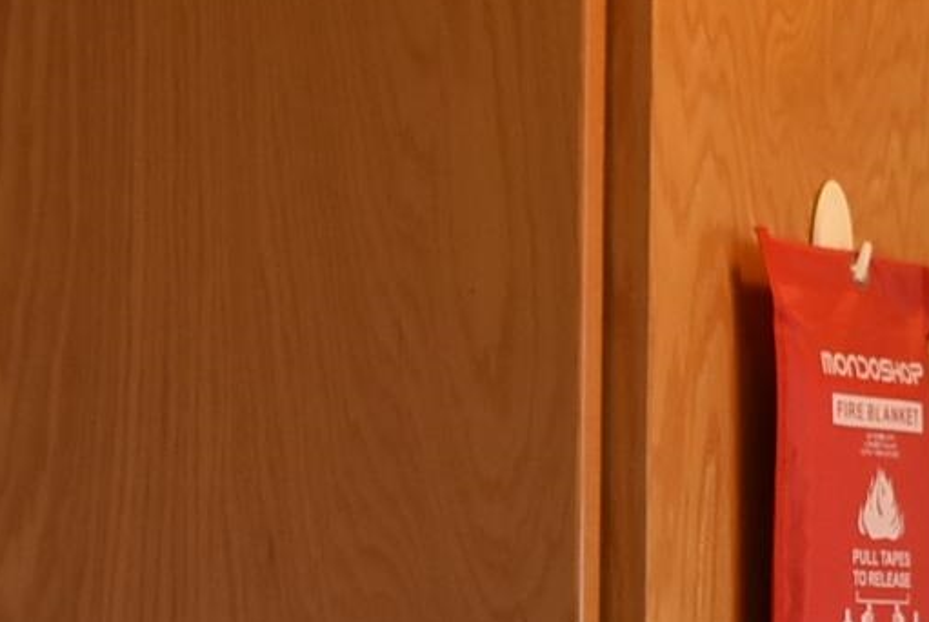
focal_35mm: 202
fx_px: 5217
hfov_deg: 10.2
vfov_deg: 6.6
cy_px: 1184
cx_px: 731
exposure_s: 1/60
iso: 450
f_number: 4
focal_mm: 23
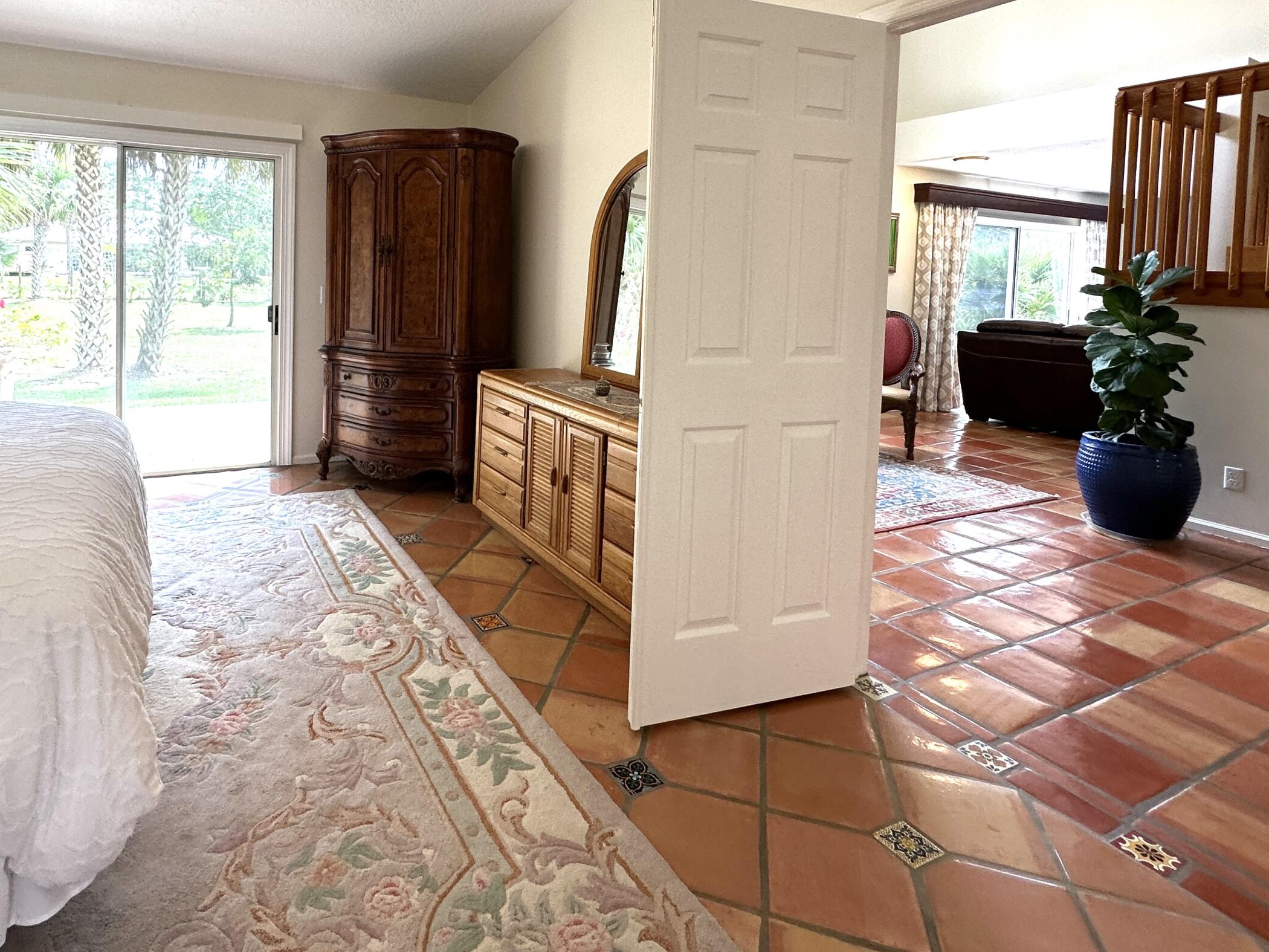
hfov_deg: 80.8
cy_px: 303
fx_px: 733
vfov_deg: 64.0
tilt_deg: -2.3
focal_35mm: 20
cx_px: 508
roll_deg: -2.9
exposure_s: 1/120
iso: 125
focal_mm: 2.22
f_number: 2.2
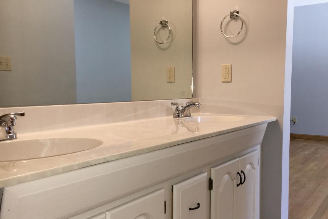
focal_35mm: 36
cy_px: 118
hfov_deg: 52.8
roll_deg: +0.0
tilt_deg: -5.3
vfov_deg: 36.9
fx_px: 328
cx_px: 193
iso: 50
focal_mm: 4.15
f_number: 2.2
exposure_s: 1/30
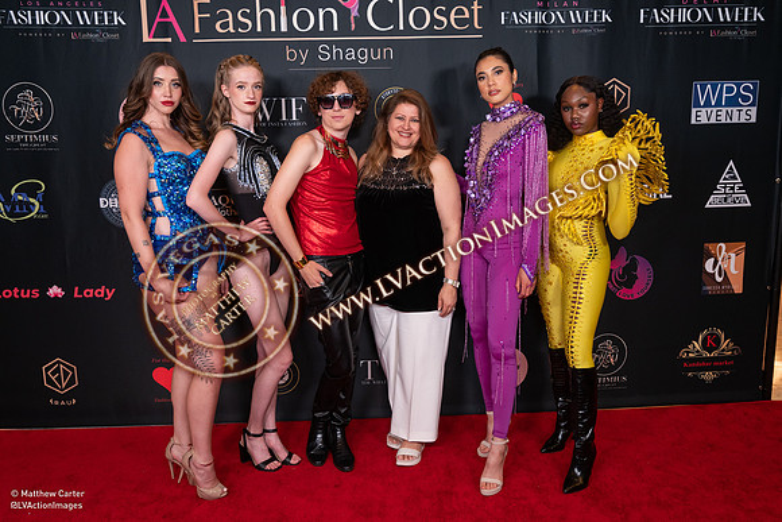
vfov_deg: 41.1
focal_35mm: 32
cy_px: 261
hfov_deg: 58.7
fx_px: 695
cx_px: 414
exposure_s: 1/160
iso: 800
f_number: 4
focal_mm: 30
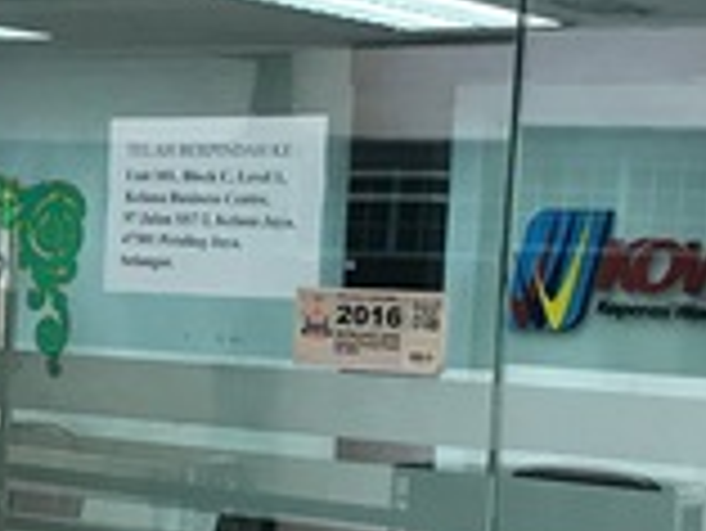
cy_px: 446
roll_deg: -1.6
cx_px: 4
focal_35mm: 114
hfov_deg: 16.9
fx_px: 2327
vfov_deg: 12.9
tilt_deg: -4.4
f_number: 1.8
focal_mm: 3.99
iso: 32
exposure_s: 1/33
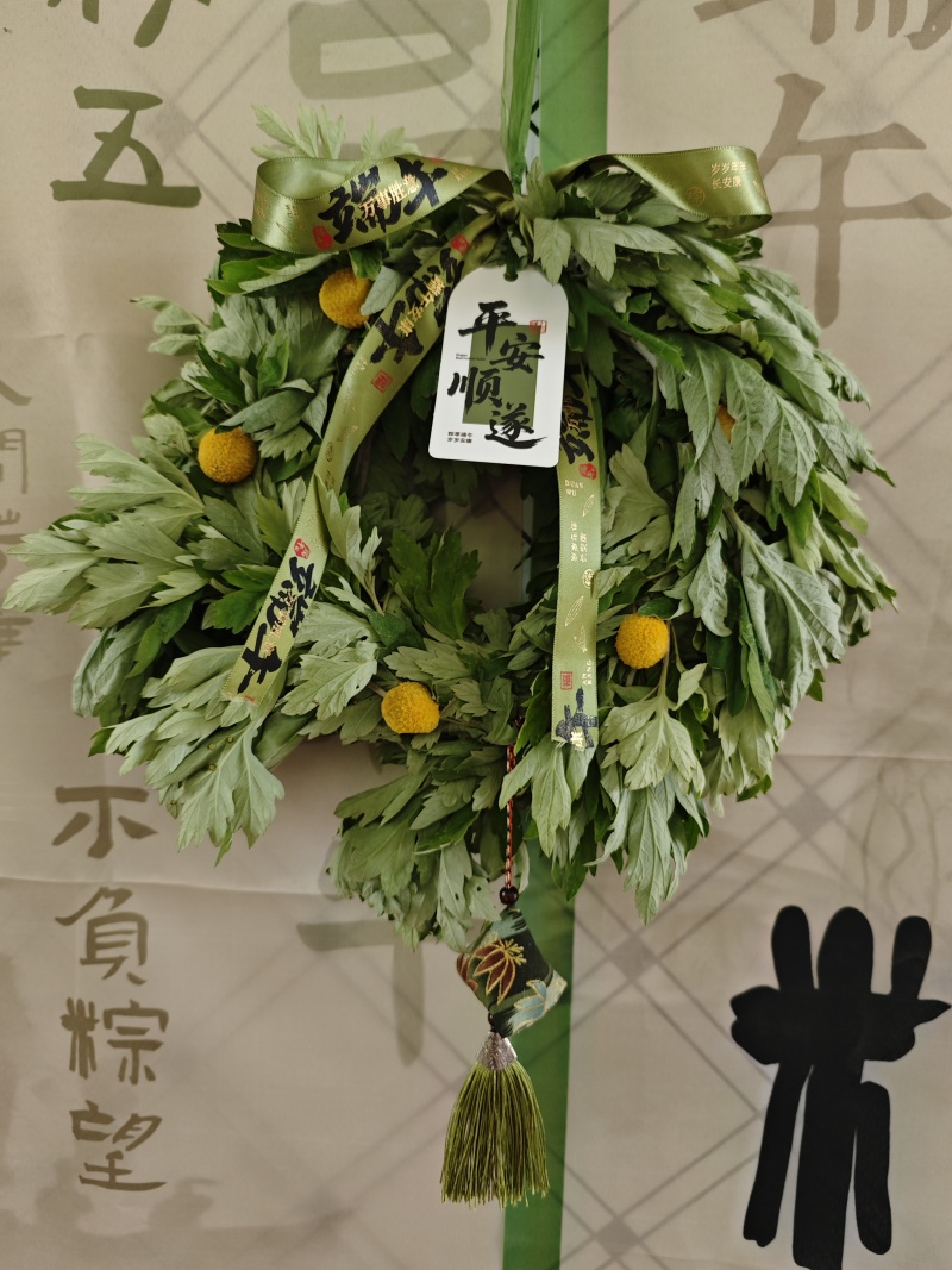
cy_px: 635
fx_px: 844
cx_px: 476
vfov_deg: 73.9
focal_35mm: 23
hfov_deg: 58.9
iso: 125
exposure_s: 1/100
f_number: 1.6
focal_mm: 6.55
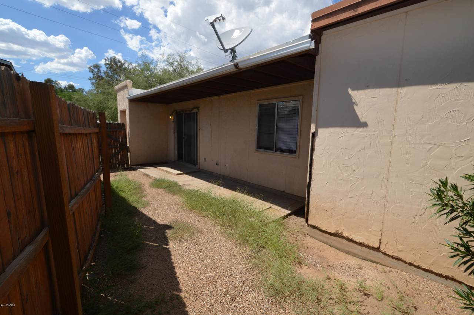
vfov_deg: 77.2
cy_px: 158
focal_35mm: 15
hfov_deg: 100.4
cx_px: 237
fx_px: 197
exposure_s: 1/200
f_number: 9
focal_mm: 10
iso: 100
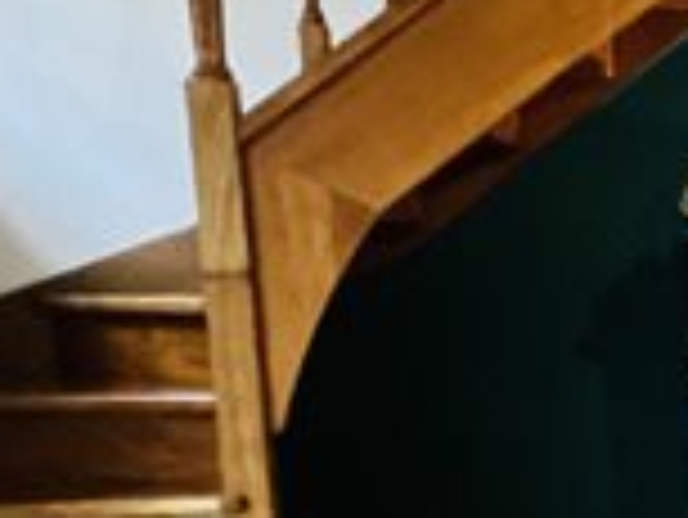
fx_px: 1353
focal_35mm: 68
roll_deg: +1.4
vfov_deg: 21.5
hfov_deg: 17.3
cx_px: 1470
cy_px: 383
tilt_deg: -5.7
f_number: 1.8
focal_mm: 1.57
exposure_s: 1/33
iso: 800
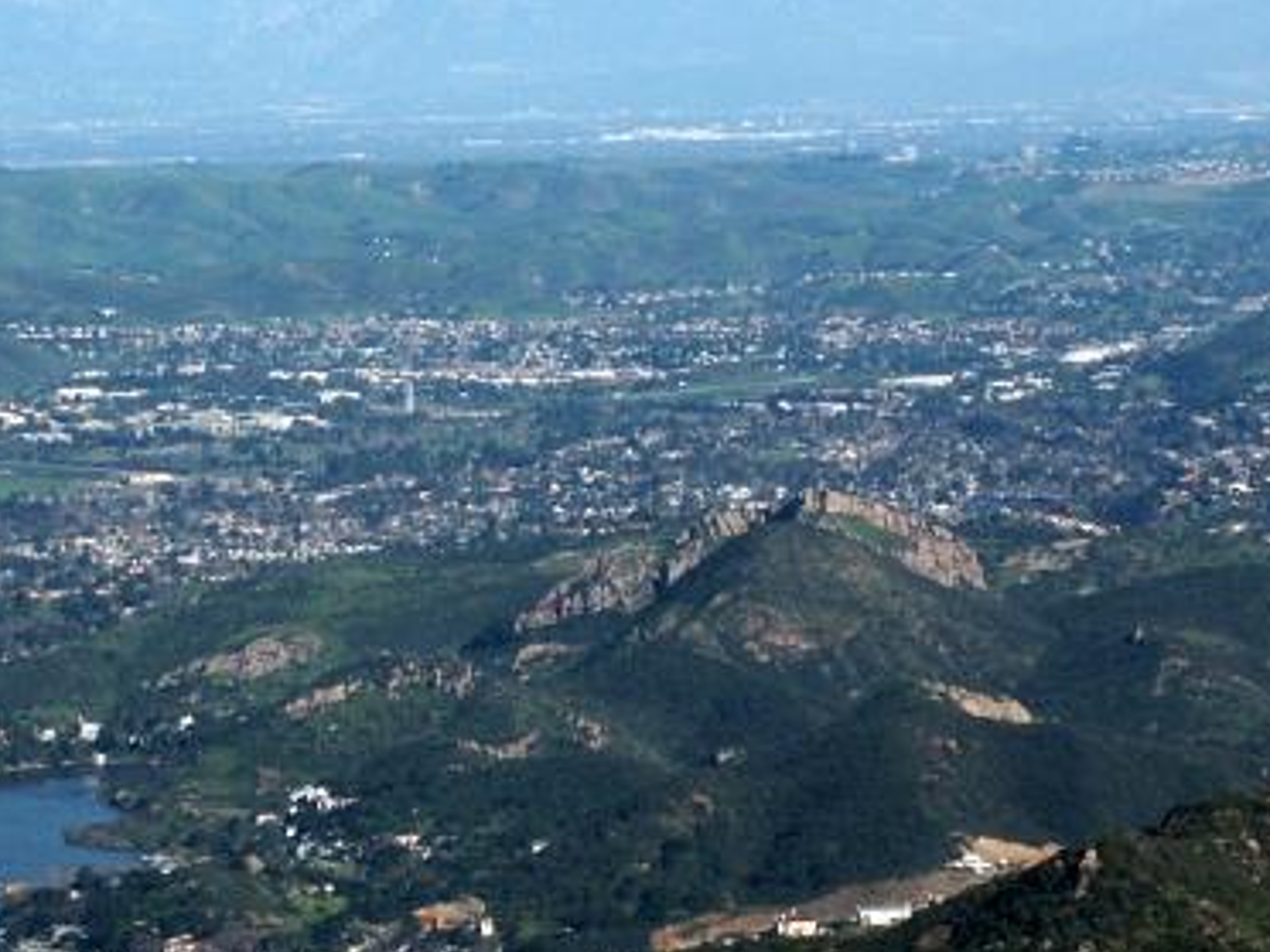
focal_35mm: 245
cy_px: 577
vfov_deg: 6.1
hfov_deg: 8.1
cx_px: 475
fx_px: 8989
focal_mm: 28.25
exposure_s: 1/500
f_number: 6.7
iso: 100
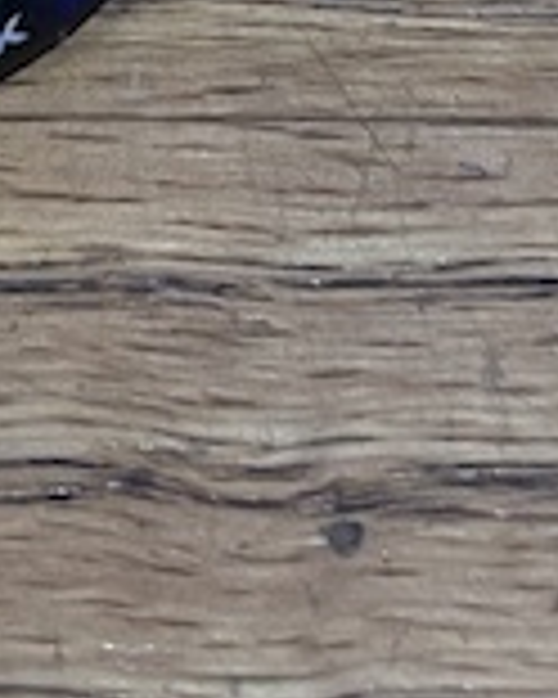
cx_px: -135
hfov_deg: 11.5
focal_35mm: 131
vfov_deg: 12.9
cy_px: -689
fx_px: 2704
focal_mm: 4.2
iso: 100
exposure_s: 1/60
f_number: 1.6
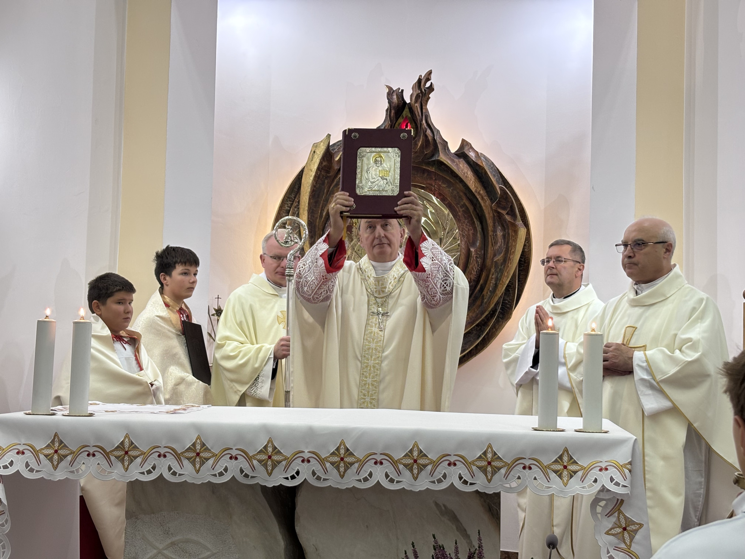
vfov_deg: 28.0
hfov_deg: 36.8
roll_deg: -1.7
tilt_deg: +4.0
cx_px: 372
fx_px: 1119
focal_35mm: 52
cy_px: 280
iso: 64
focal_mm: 5.96
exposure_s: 1/50
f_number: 1.6
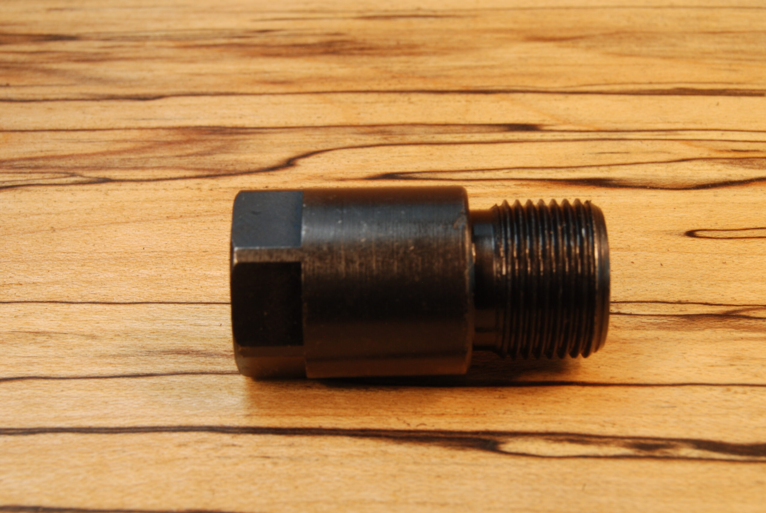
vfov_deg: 16.6
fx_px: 1758
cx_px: 383
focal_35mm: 82
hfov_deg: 24.6
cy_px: 256
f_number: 20
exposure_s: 1/13
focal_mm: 55
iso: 200
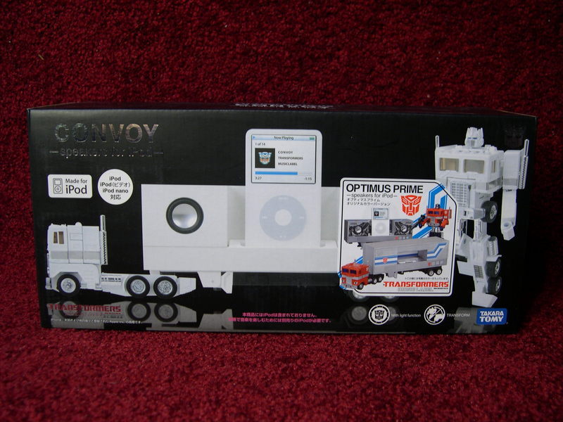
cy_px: 211
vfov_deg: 37.7
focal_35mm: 38
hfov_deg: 49.0
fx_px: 618
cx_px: 282
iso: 100
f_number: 2.8
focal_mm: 8
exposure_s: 1/6.4
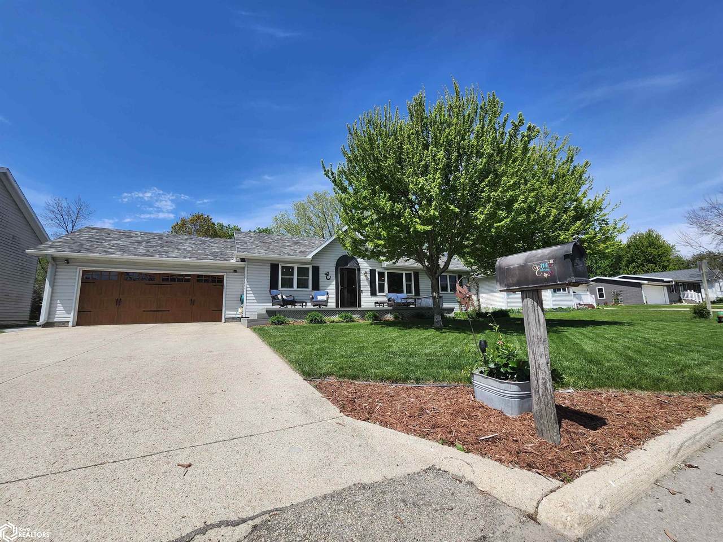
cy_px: 271
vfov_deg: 89.9
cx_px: 362
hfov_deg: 106.2
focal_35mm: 13
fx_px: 272
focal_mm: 1.74
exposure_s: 1/1829
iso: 40
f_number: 2.2
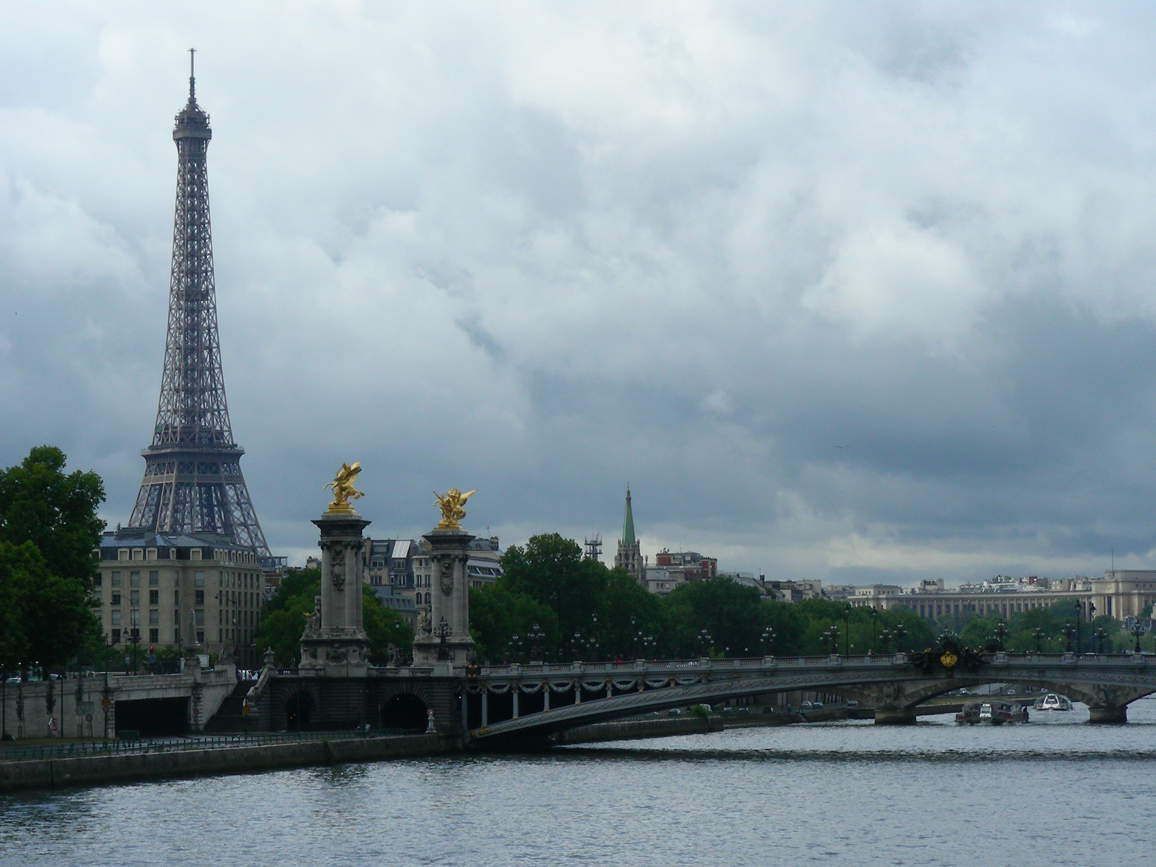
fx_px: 3774
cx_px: 578
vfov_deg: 13.1
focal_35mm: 113
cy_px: 434
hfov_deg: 17.4
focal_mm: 18.9
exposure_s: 1/461
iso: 50
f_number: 5.6
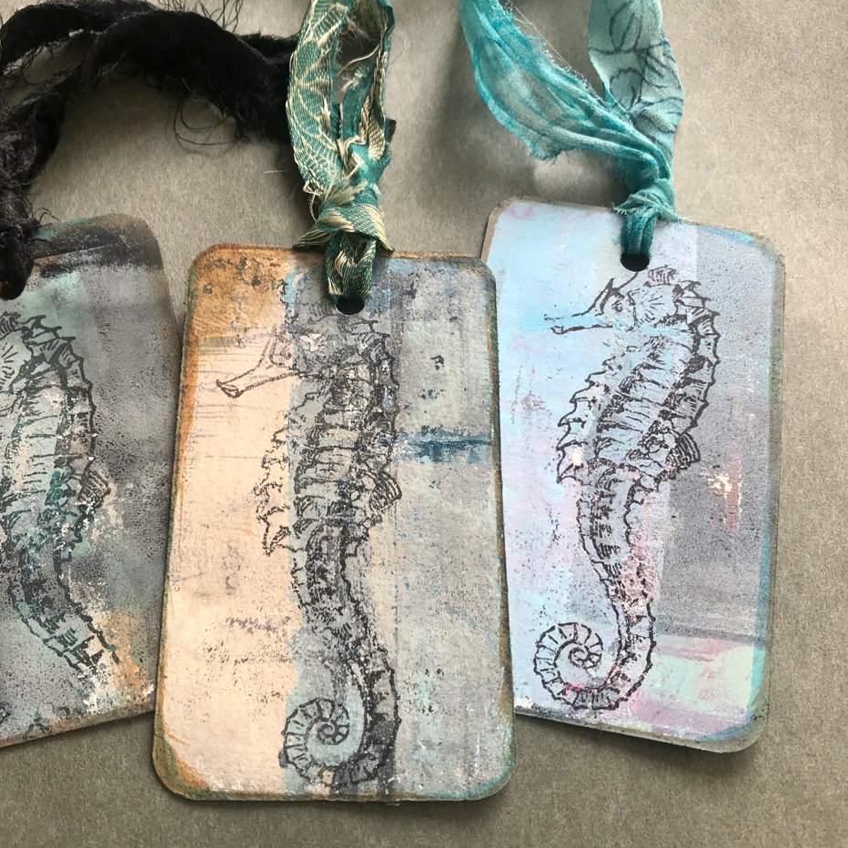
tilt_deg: -66.5
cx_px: 365
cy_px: 426
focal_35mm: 34
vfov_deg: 48.5
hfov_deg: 48.3
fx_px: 942
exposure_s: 1/100
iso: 25
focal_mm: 3.99
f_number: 1.8
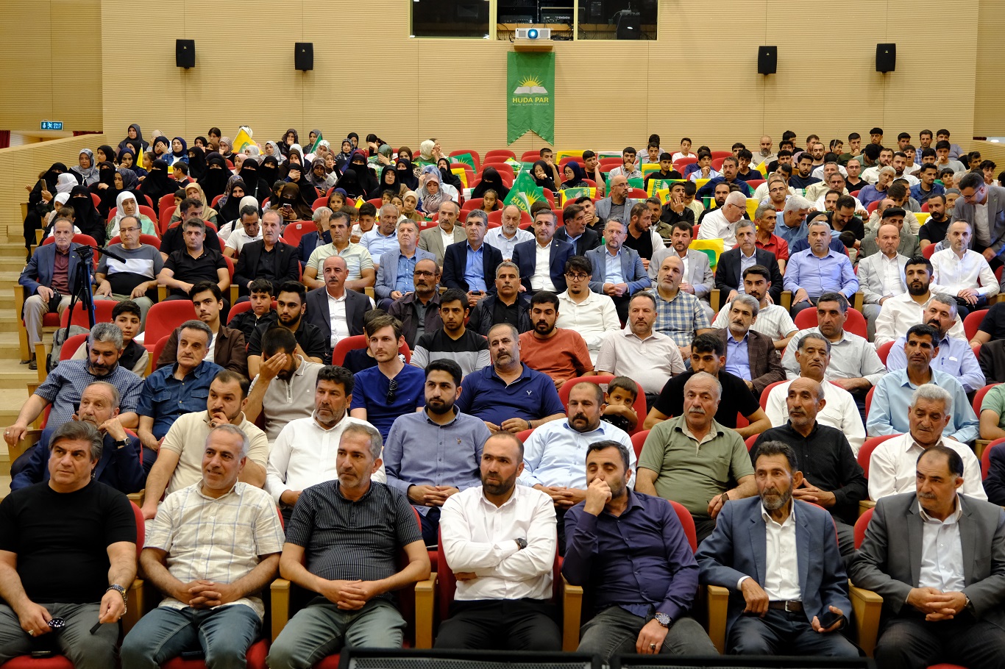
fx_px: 1284
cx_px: 502
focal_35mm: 46
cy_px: 334
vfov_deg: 29.2
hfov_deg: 42.8
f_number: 4
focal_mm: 30.8
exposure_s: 1/40
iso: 1600
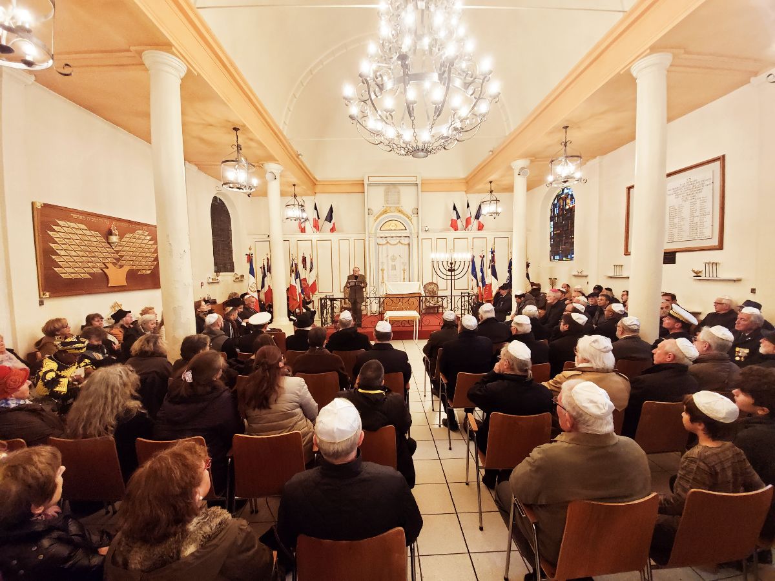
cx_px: 388
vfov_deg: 89.9
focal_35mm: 13
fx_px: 291
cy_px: 290
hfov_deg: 106.2
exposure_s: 1/50
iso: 400
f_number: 2.2
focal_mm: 1.8
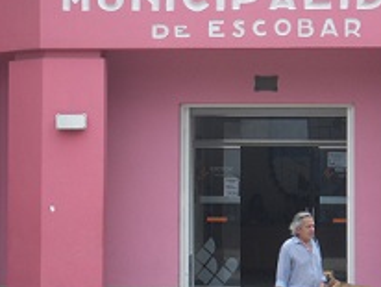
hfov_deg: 11.2
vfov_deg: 8.4
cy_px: 126
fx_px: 1950
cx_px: 166
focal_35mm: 177
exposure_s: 1/125
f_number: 5.9
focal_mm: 13.9
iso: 80
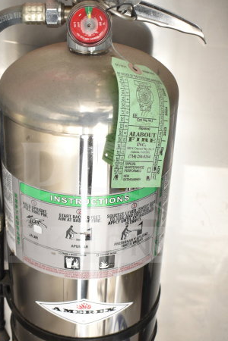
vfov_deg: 32.8
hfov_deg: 22.2
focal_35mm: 61
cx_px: 89
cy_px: 203
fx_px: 579
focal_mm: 20
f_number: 3.8
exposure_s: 1/30
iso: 400
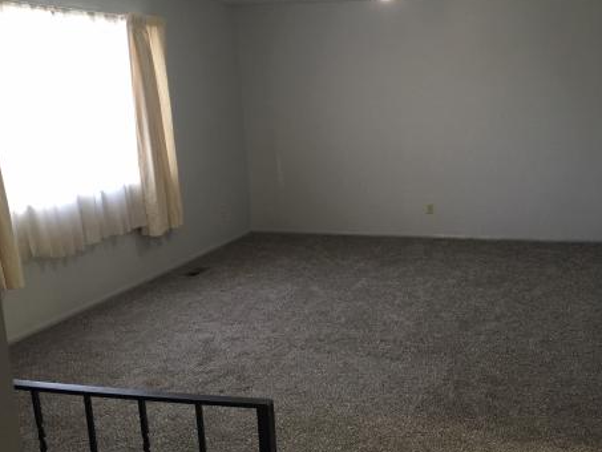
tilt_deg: -14.0
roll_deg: +1.6
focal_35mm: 41
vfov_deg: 35.1
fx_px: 713
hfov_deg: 45.1
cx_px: 401
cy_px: 267
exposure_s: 1/30
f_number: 2.2
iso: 160
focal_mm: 4.15
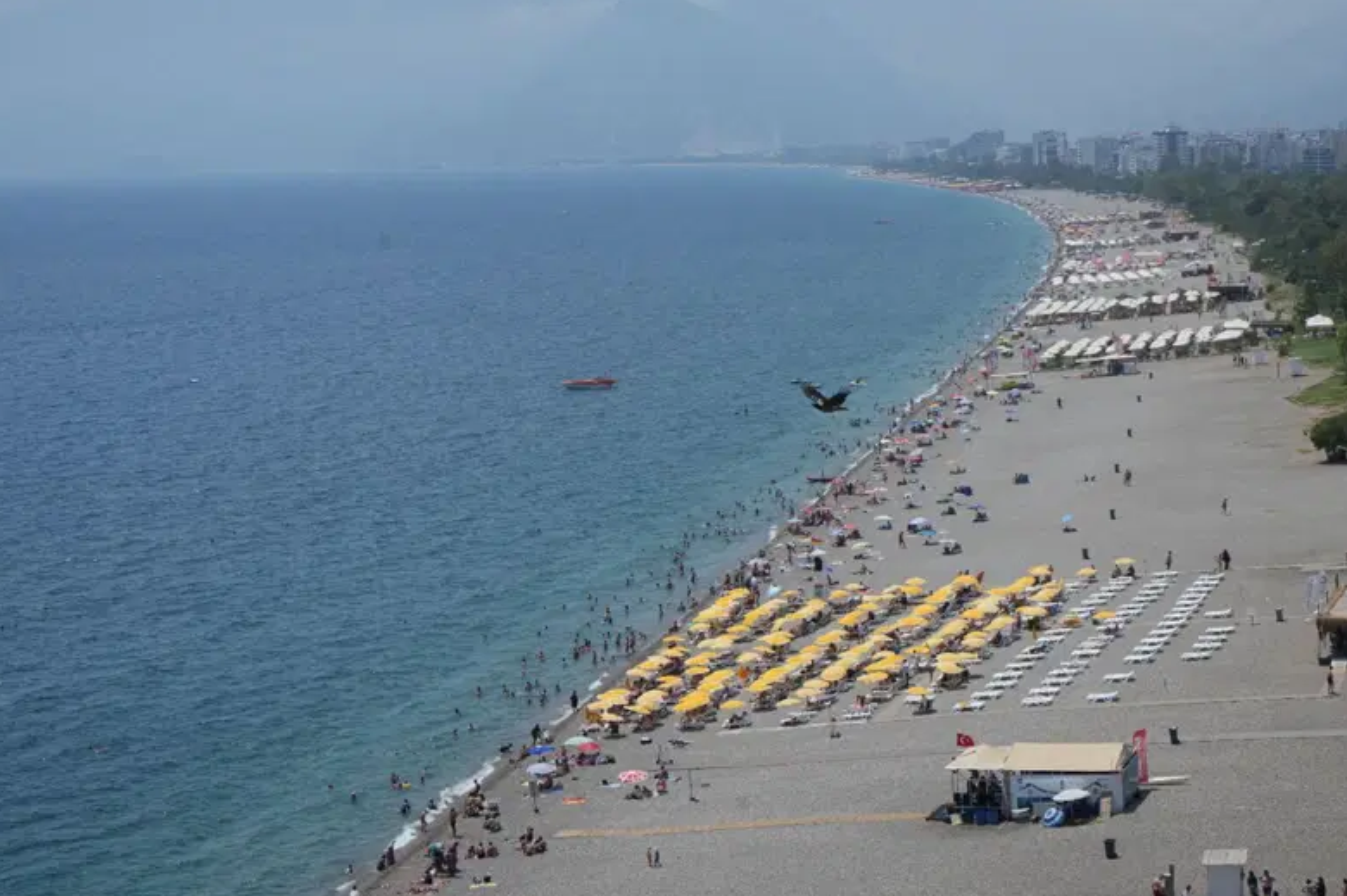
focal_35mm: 79
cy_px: 392
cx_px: 687
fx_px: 2954
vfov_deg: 17.2
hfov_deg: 25.7
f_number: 10
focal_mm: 70
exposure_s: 1/8000
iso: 2000
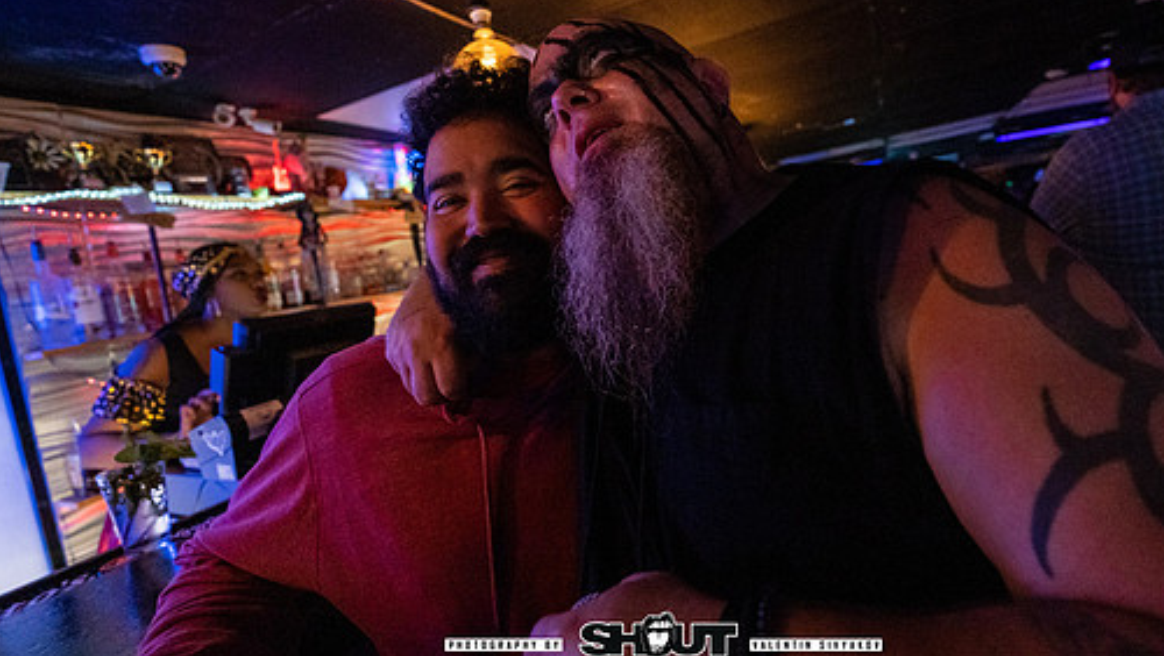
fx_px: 525
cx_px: 663
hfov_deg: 95.3
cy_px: 269
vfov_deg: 63.6
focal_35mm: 17
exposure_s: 1/250
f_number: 2.8
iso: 3200
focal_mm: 14
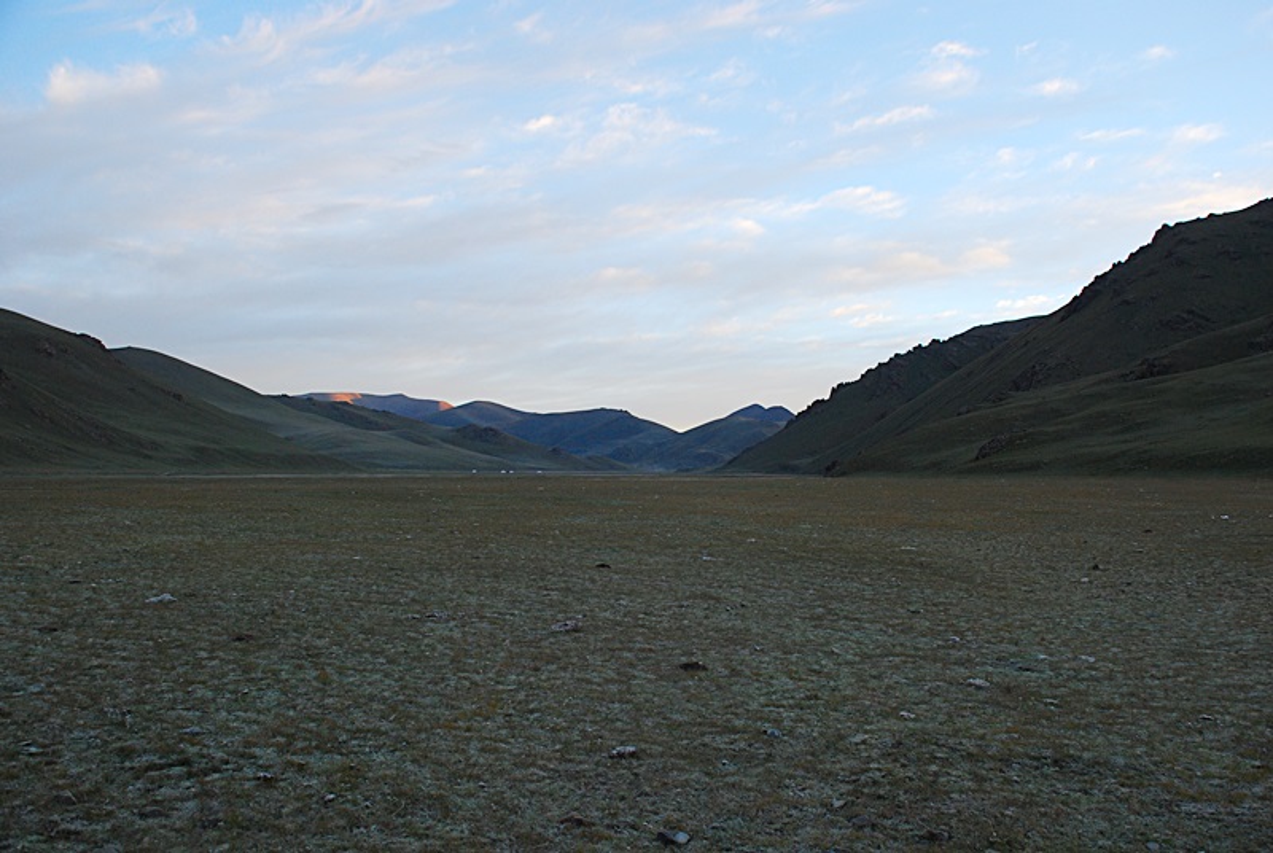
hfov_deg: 53.1
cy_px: 426
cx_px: 636
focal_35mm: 36
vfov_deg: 37.0
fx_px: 1275
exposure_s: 1/125
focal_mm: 24
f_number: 5.6
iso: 400
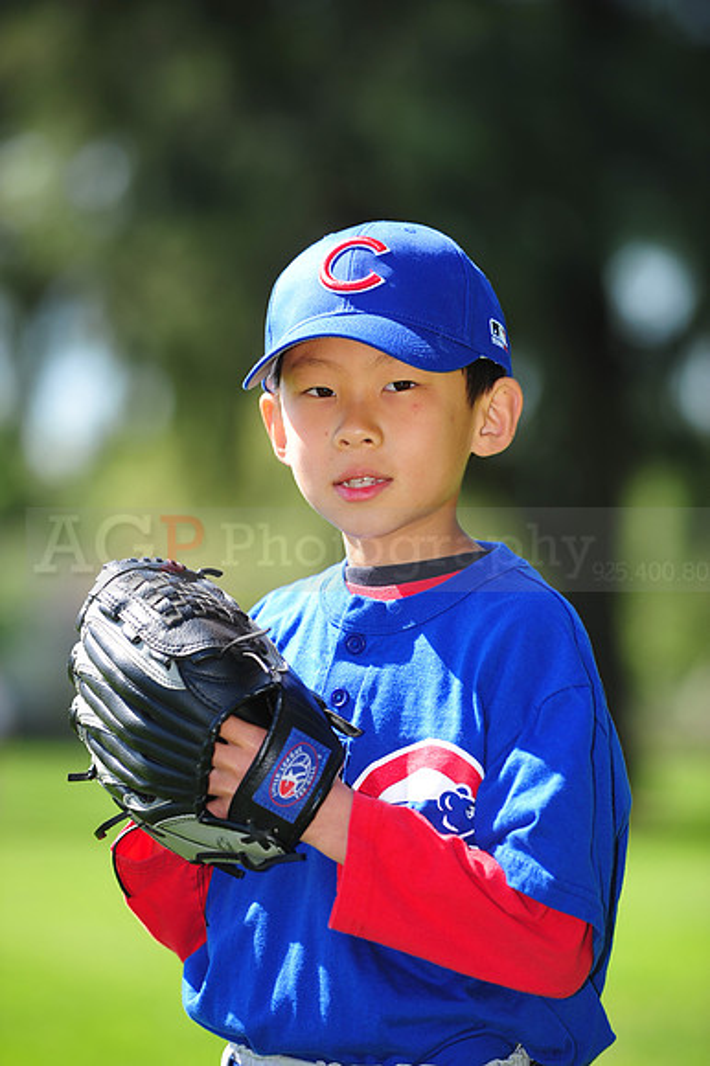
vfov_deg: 10.3
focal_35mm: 200
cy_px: 533
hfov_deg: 6.9
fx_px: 5923
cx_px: 355
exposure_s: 1/500
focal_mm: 200
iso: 200
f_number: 4.5
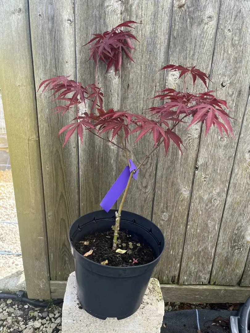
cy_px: 166
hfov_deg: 53.1
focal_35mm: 26
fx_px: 250
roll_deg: -2.8
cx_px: 125
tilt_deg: -20.3
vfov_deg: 67.3
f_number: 1.6
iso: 40
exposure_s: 1/203
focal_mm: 5.1
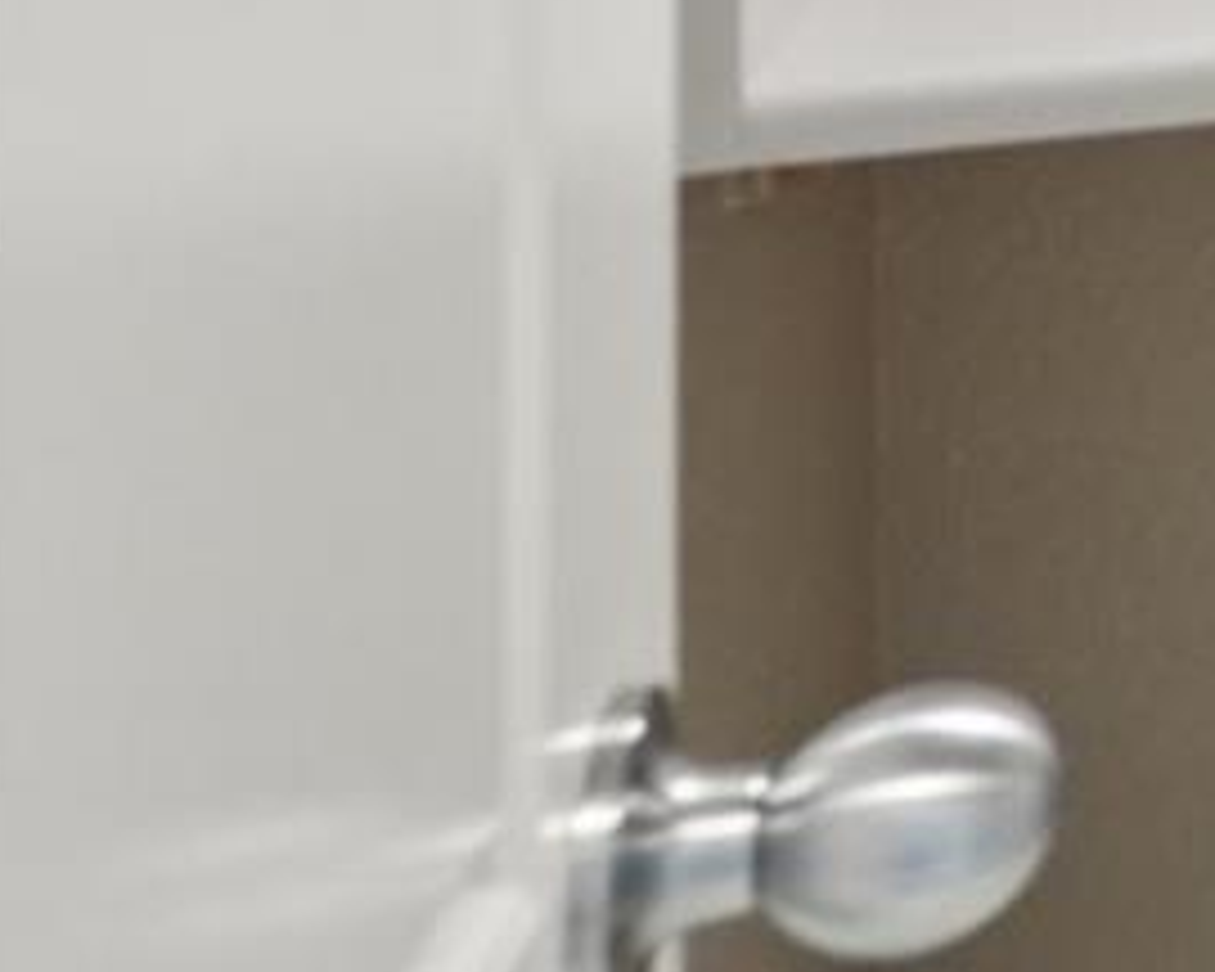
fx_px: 3300
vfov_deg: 14.8
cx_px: 3568
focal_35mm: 92
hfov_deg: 11.7
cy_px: -734
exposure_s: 1/8
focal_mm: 11
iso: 400
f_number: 8
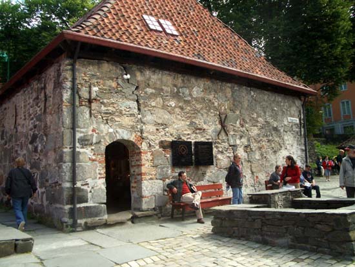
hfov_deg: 52.6
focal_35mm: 35
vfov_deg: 40.7
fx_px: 359
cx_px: 178
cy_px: 134
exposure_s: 1/320
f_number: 4.3
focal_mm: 5.8
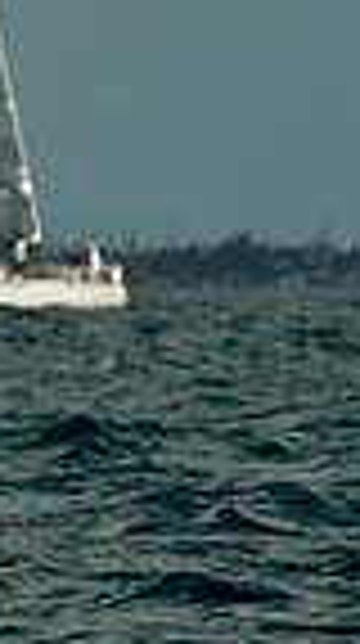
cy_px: 410
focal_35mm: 952
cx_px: -747
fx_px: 16223
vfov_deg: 2.3
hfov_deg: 1.3
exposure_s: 1/1250
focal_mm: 200
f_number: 13
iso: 400
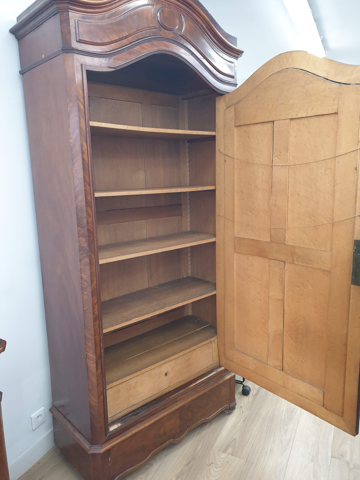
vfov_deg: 67.3
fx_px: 361
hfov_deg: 53.1
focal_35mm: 26
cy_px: 240
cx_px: 180
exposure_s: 1/33
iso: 320
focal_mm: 4.3
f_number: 2.4
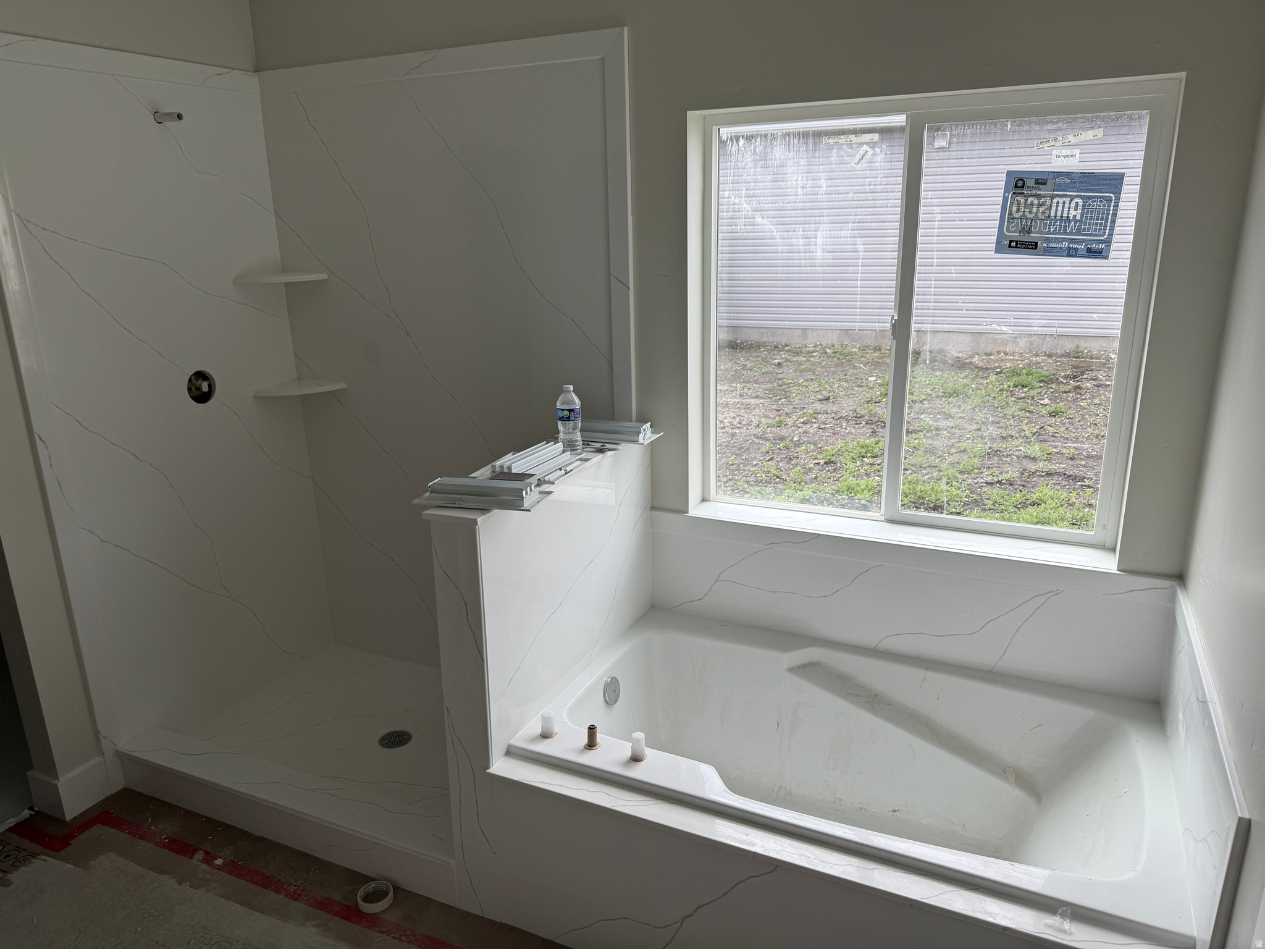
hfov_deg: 71.6
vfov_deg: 56.8
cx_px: 632
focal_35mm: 24
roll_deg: +0.9
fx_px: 877
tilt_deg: -16.2
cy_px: 474
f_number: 1.78
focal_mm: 6.76
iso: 80
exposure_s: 1/813
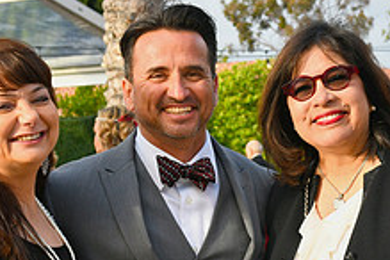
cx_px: 271
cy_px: 204
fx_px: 1289
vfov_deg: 11.5
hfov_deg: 17.1
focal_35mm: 119
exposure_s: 1/250
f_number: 7.1
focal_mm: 45
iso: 640
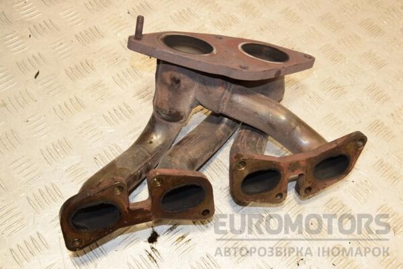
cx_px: 202
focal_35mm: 45
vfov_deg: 29.9
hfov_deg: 43.6
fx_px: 504
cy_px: 134
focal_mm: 30
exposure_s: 1/50
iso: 800
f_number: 13
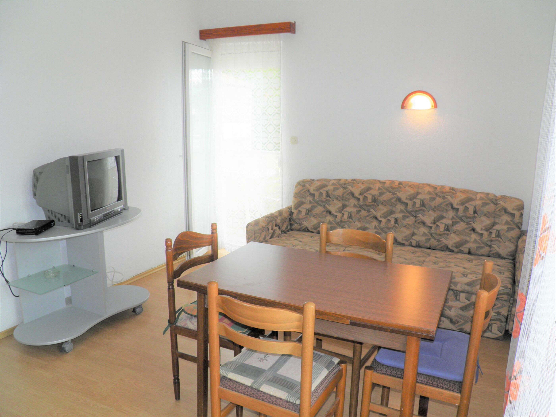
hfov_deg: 63.4
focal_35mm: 28
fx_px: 450
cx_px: 278
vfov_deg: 49.7
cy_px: 208
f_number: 3.6
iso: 50
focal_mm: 4.9
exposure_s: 1/50
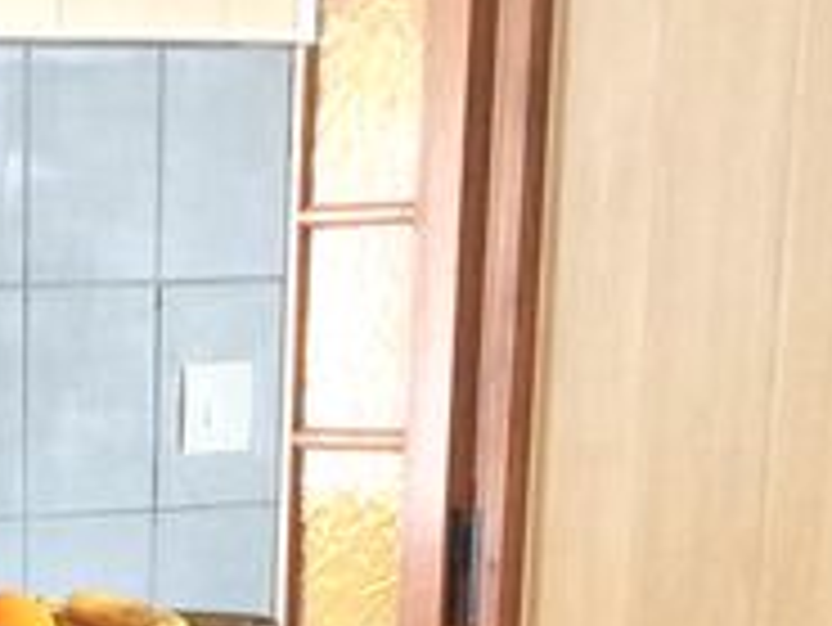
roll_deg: +1.5
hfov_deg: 12.2
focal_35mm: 157
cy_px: 1423
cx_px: -270
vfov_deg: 8.7
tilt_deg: -16.1
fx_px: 3776
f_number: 2.2
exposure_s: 1/33
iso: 200
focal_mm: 4.15
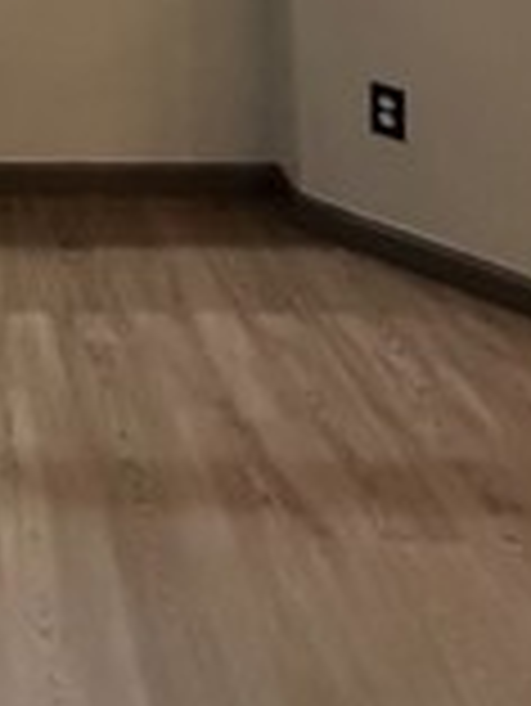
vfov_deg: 23.9
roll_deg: +0.3
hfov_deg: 22.4
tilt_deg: +4.7
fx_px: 1164
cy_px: -436
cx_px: -198
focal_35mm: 57
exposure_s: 1/60
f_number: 2.2
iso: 800
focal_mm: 2.22
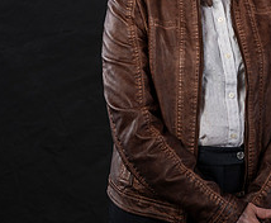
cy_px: 8
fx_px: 1768
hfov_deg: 8.6
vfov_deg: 7.2
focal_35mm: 218
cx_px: 353
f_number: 6.3
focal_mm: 70
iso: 80
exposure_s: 1/125
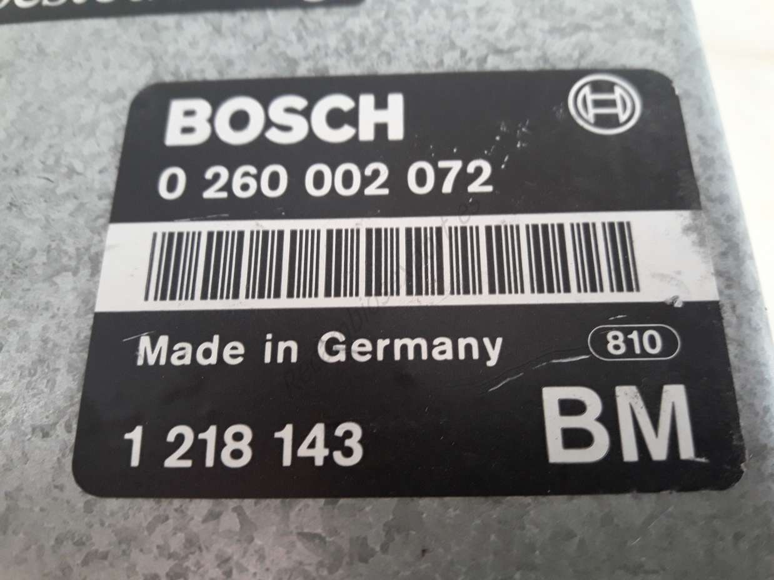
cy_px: 290
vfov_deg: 49.7
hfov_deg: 63.5
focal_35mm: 28
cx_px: 387
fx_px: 626
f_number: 1.9
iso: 125
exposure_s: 1/30
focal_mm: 3.7
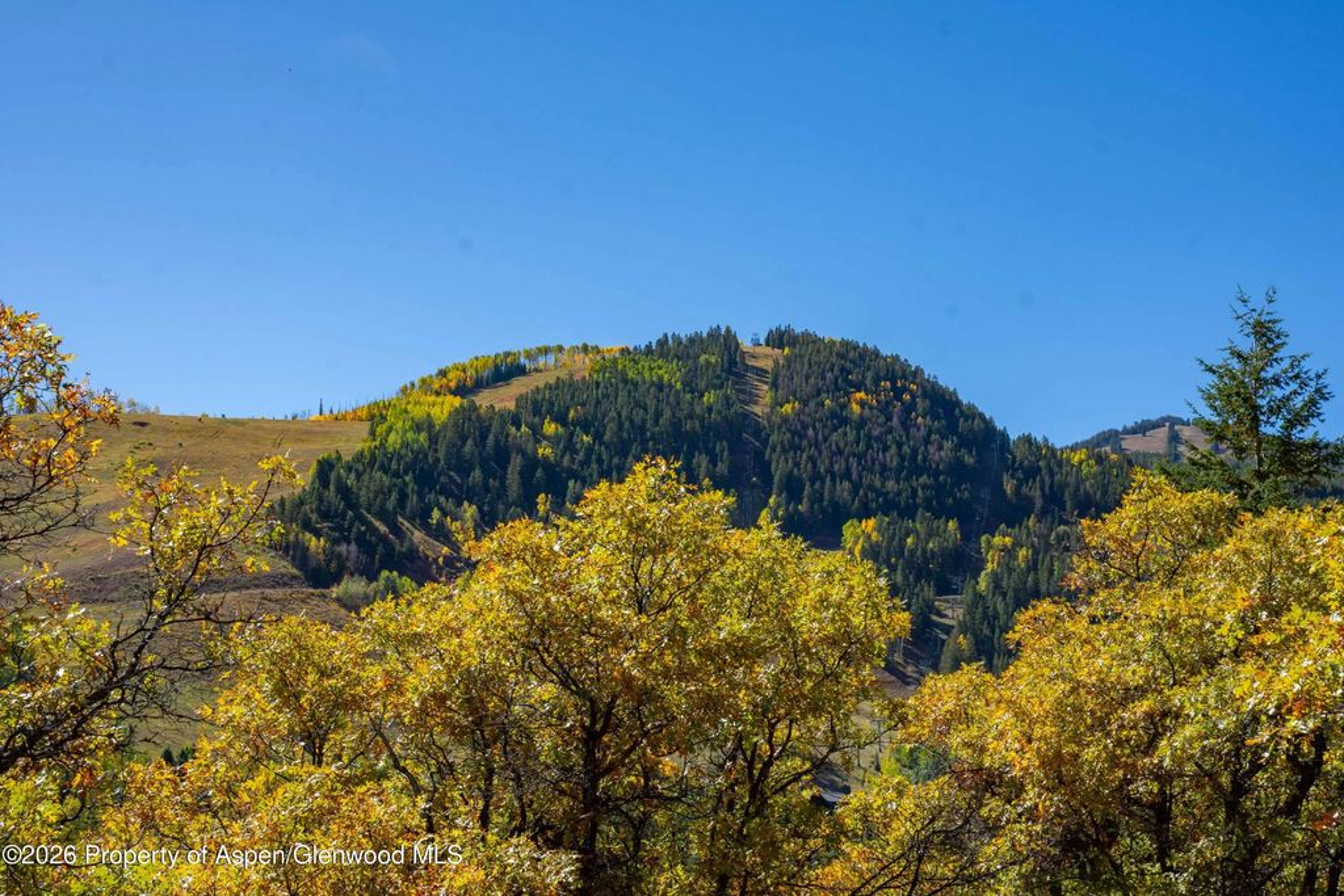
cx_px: 672
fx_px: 2128
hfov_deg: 35.0
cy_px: 448
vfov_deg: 23.8
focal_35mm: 57
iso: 200
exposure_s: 1/250
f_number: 10
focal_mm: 38
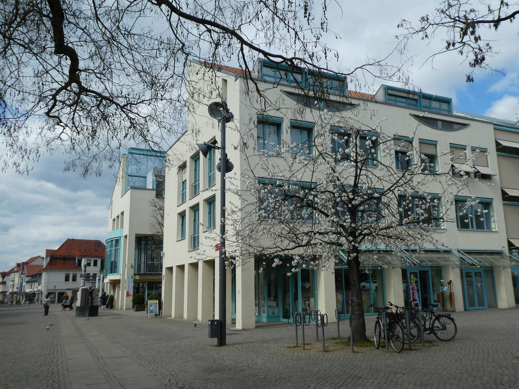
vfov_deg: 45.4
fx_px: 465
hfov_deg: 58.4
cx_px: 260
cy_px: 194
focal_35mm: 31
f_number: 3.5
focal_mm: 5.4
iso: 80
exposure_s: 1/800
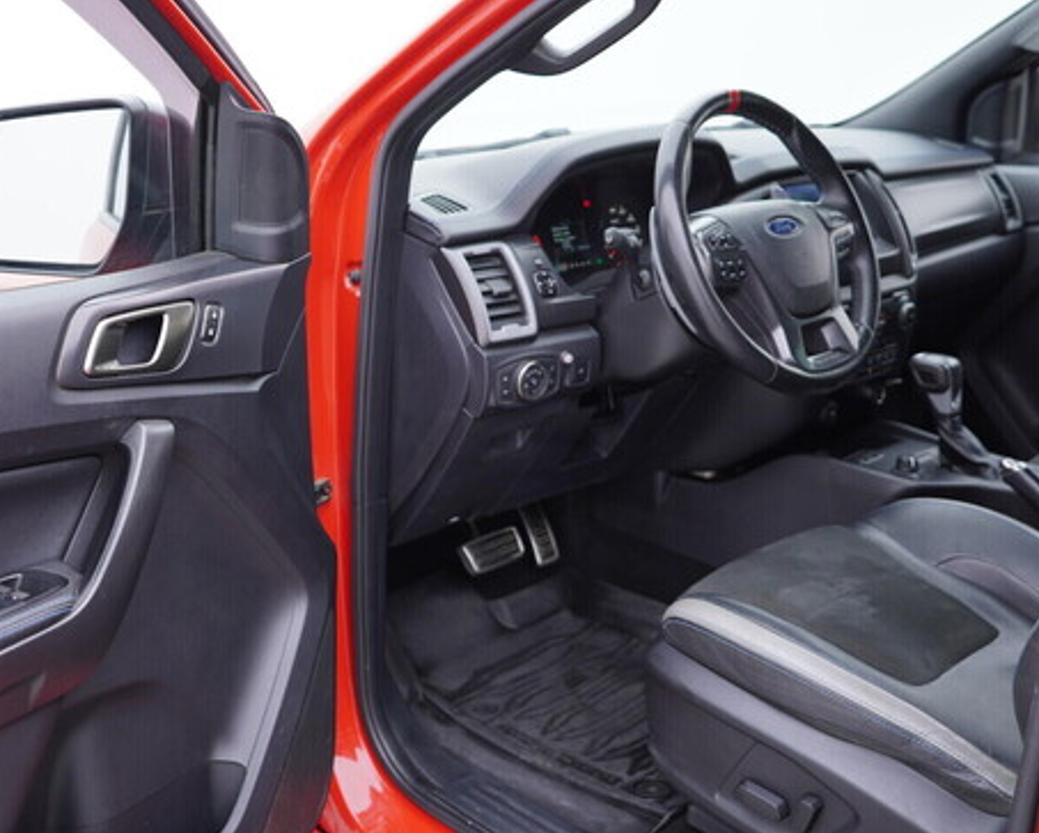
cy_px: 416
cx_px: 431
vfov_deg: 36.5
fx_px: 1262
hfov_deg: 44.6
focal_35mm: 41
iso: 160
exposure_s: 1/40
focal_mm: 24
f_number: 2.8
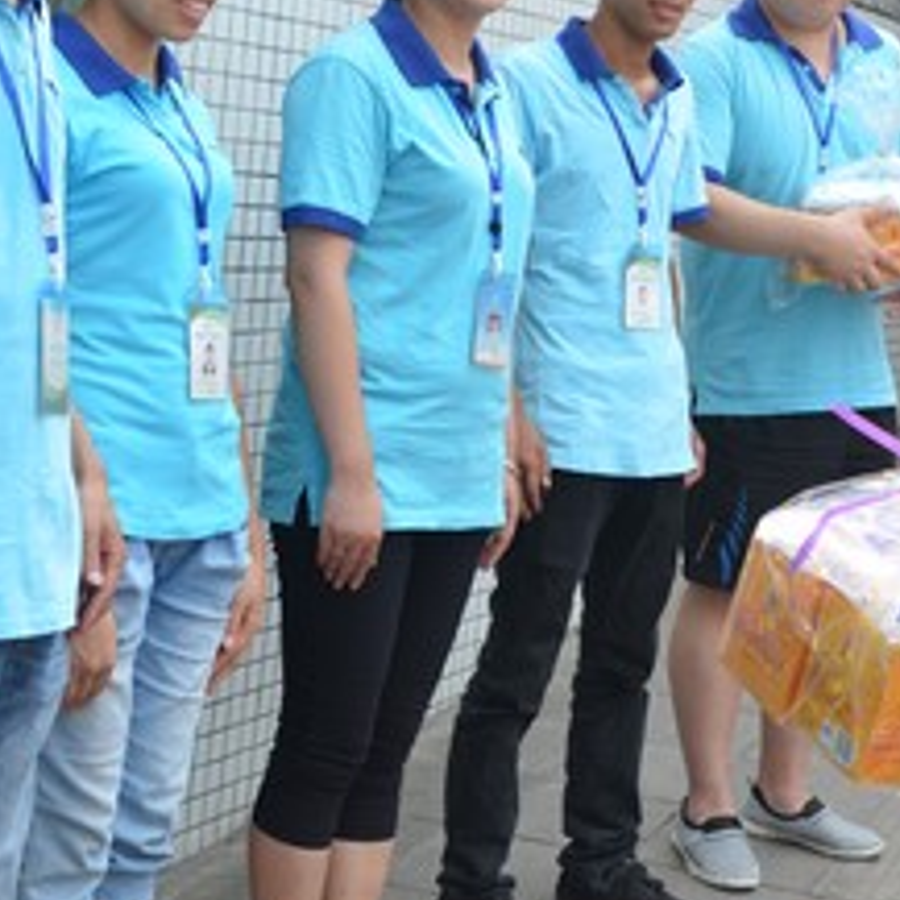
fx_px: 2412
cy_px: 255
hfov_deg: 20.9
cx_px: 722
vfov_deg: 21.0
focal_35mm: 82
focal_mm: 28
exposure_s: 1/180
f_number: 6.7
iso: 200
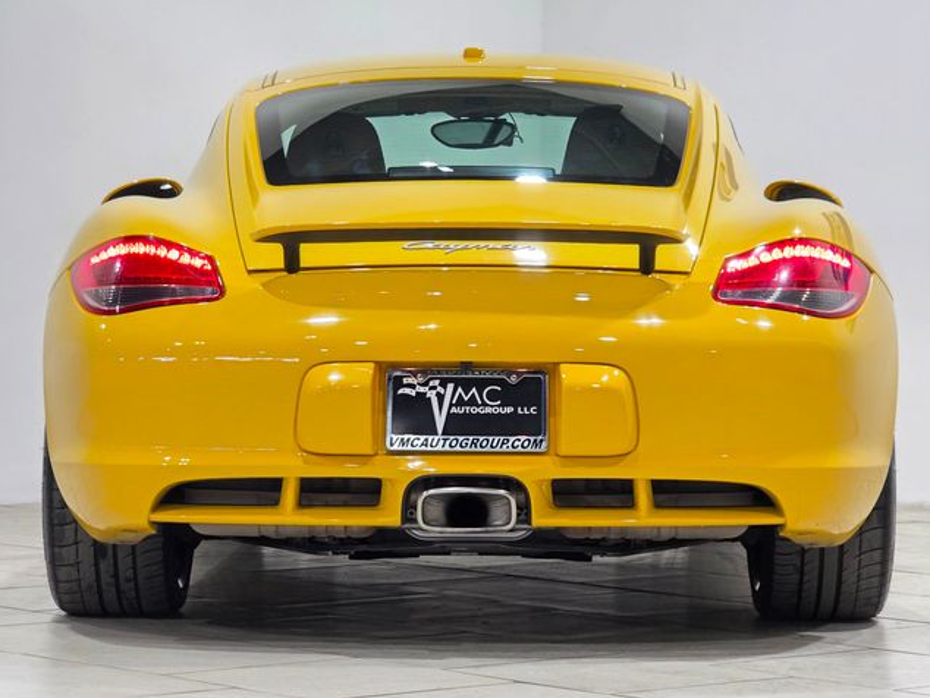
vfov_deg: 12.8
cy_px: 348
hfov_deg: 17.0
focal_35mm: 116
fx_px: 3118
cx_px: 466
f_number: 3.4
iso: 500
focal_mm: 18.6
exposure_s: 1/120
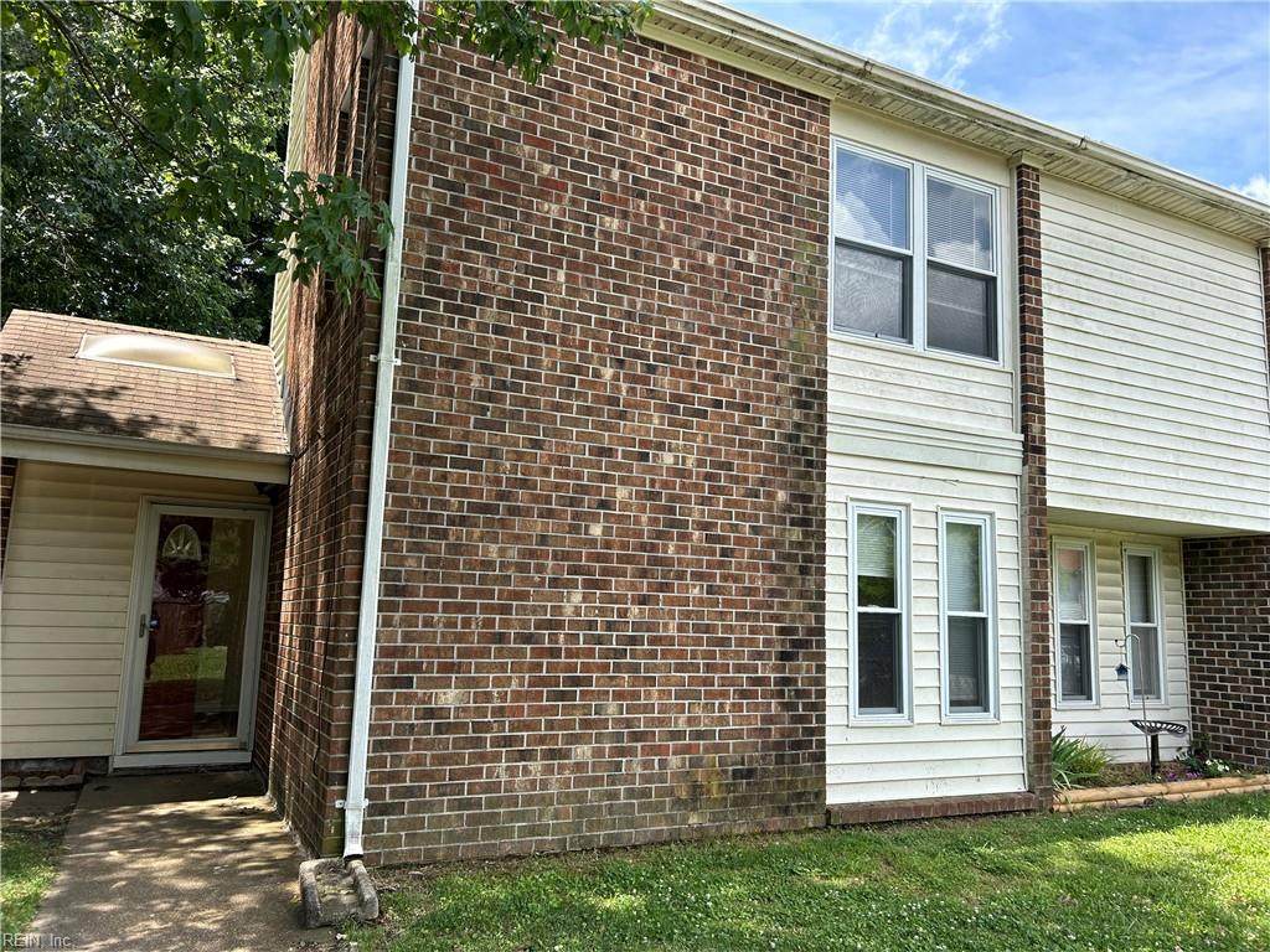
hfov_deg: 67.3
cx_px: 635
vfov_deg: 53.1
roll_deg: -1.8
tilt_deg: +7.4
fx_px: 954
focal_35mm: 26
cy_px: 476
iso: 50
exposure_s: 1/1135
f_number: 1.5
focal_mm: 5.7
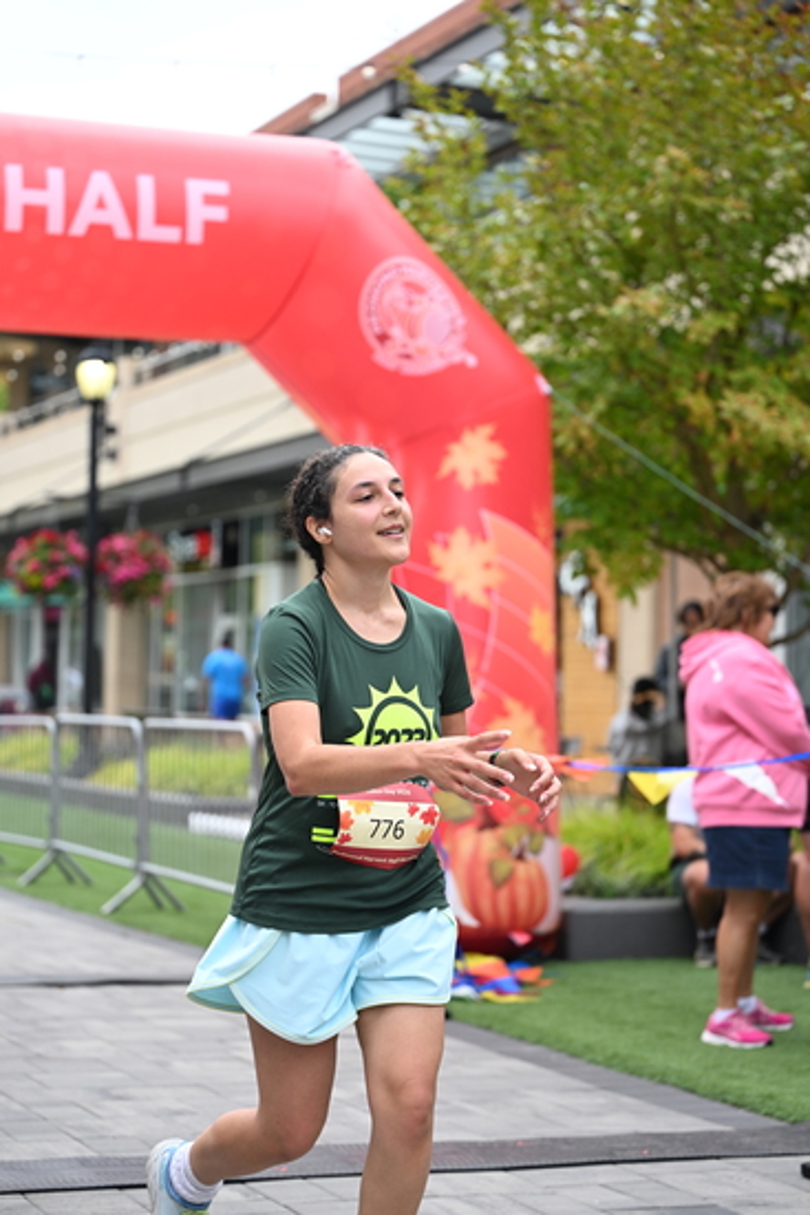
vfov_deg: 28.1
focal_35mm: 72
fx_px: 2428
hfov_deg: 18.9
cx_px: 405
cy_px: 608
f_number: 2.8
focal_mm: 72
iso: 640
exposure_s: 1/2000
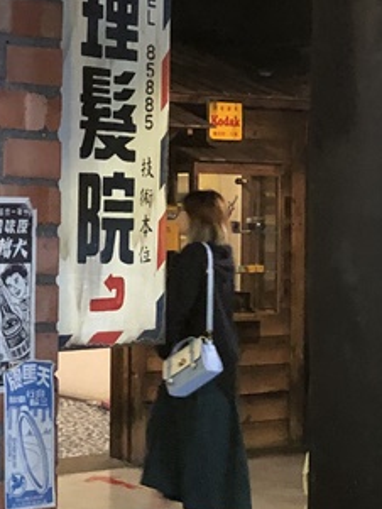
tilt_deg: +0.7
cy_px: 206
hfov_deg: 14.6
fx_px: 1367
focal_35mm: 93
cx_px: -223
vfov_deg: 21.1
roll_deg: -1.7
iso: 100
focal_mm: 3.99
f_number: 1.8
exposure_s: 1/4
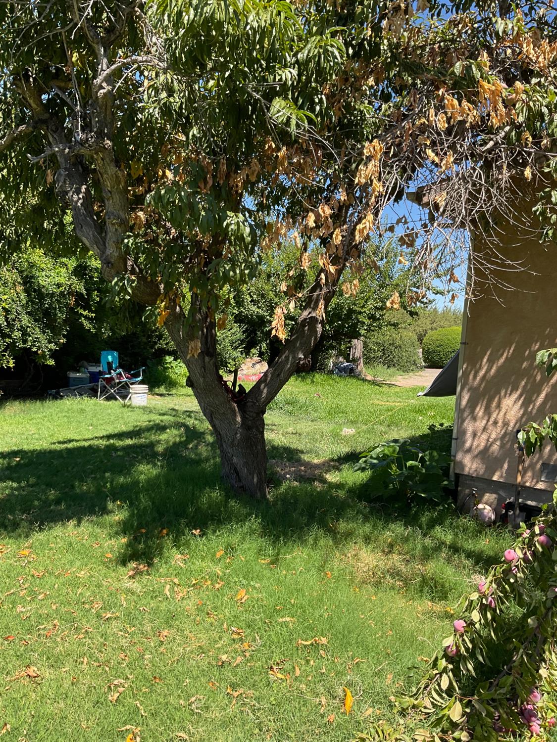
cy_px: 371
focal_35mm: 29
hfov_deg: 48.2
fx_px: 622
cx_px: 278
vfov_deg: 61.7
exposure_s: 1/666
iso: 16
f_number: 1.8
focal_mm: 3
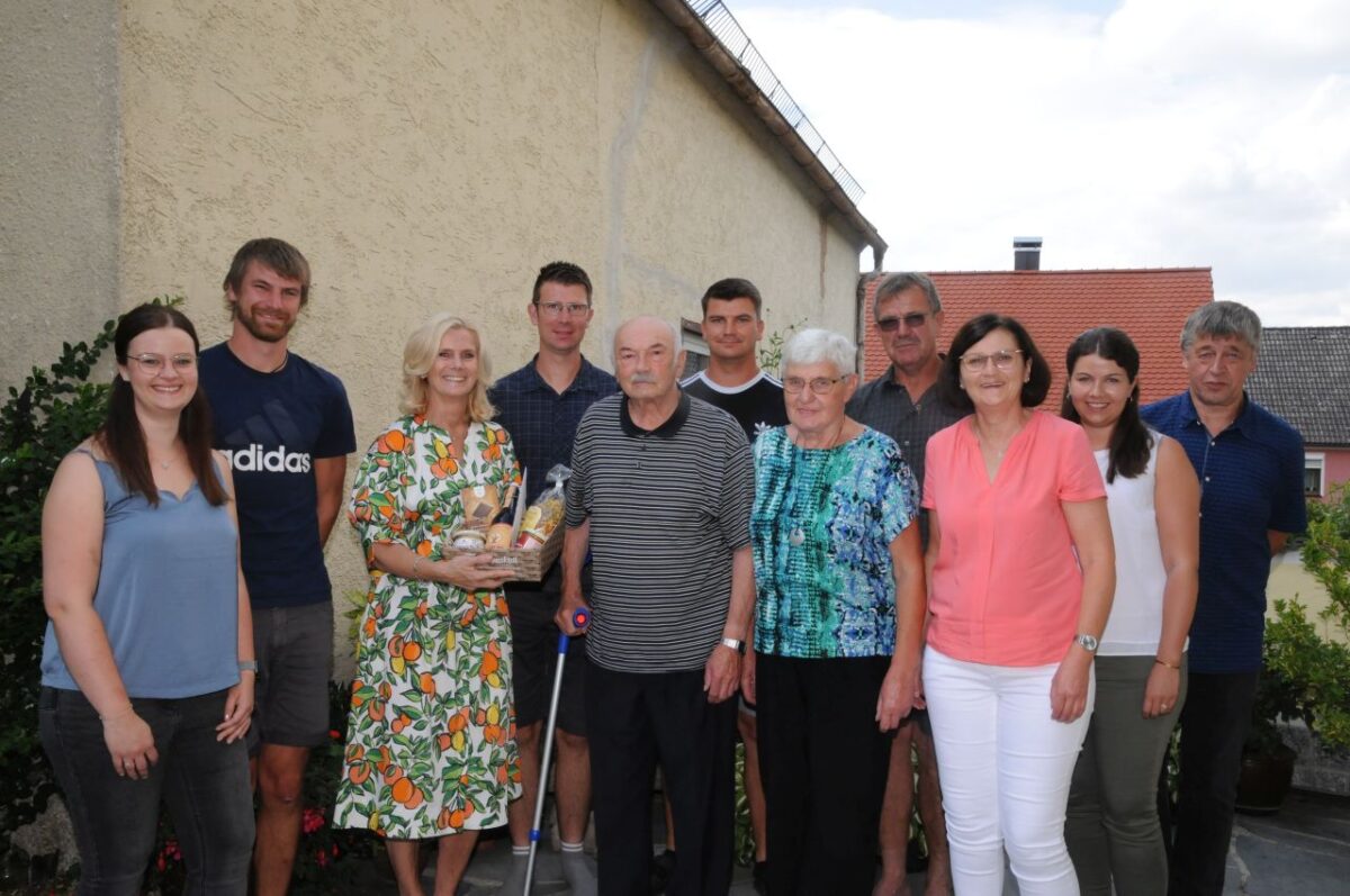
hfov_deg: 62.0
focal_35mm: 30
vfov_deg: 43.5
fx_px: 1124
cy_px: 448
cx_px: 675
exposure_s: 1/250
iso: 800
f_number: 14
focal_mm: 20
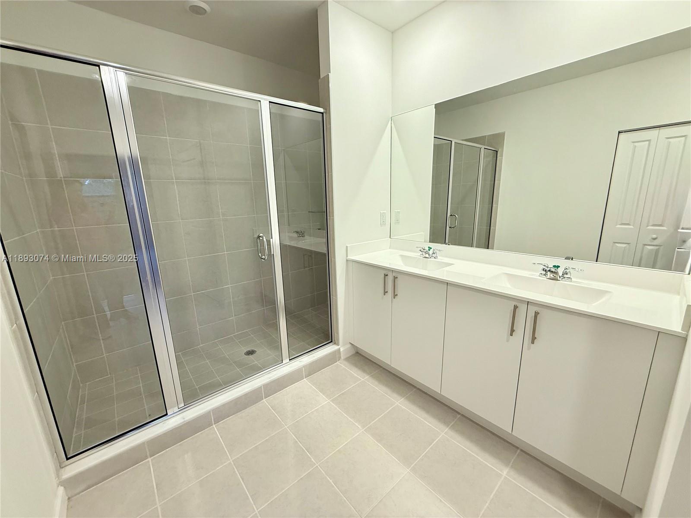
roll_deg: +1.9
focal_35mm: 14
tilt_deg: -12.1
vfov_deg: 85.7
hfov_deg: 102.1
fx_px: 279
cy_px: 259
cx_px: 346
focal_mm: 2.22
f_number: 2.2
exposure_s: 1/60
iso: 200
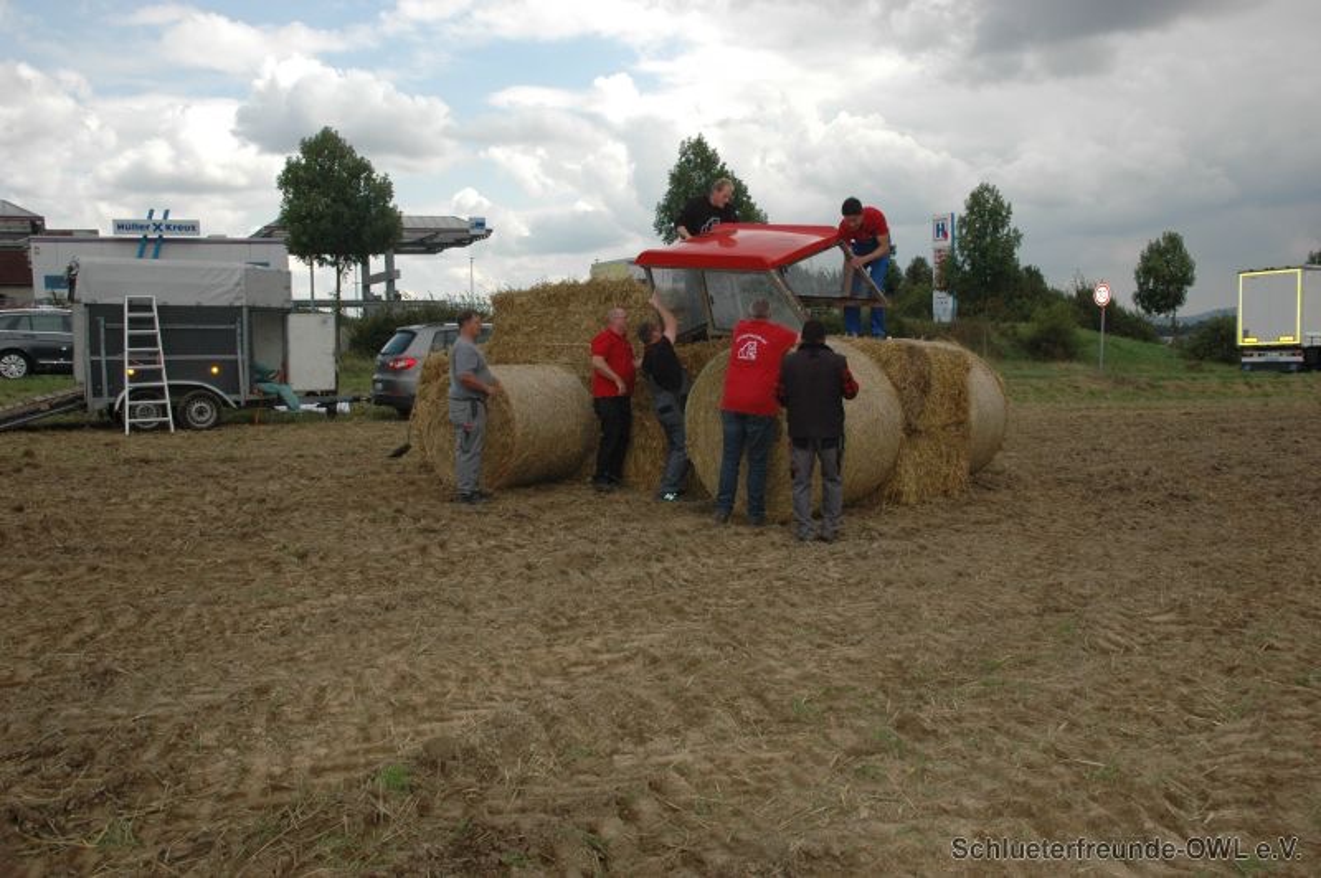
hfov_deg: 57.3
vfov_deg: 39.9
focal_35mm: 33
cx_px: 660
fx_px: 1210
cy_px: 439
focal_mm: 22
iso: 400
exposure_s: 1/500
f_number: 7.1
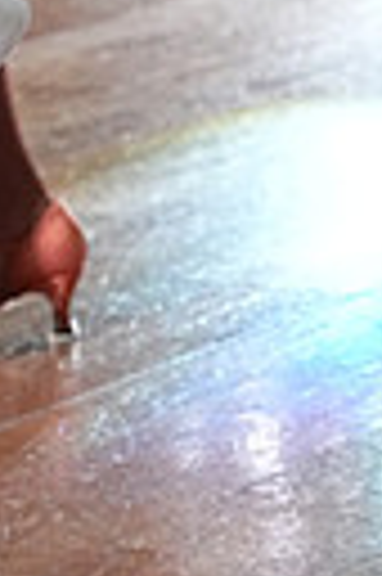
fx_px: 5059
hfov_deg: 4.3
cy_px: -387
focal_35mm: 317
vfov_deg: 6.4
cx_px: -258
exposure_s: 1/400
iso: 8000
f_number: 6.3
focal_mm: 70
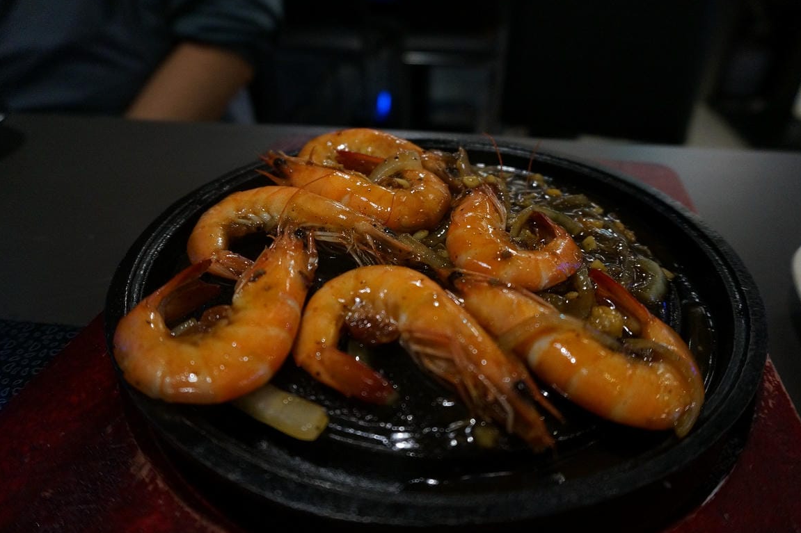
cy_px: 271
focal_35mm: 25
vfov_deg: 51.3
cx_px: 415
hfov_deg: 71.5
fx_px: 556
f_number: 4
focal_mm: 16
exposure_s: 1/60
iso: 1600
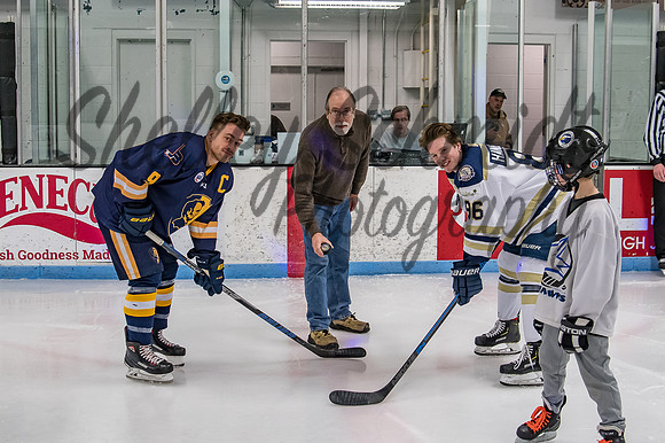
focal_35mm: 50
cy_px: 184
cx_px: 331
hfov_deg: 39.8
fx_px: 919
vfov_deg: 27.0
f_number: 4.5
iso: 1250
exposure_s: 1/250
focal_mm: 28
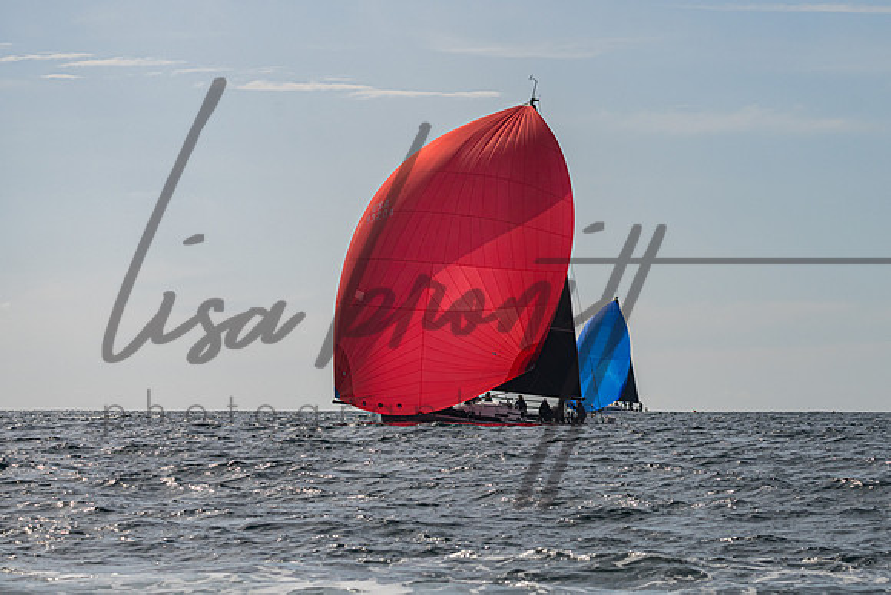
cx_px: 540
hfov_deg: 13.2
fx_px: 3834
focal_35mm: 155
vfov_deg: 8.9
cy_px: 227
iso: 320
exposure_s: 1/4000
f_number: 6.3
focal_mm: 115
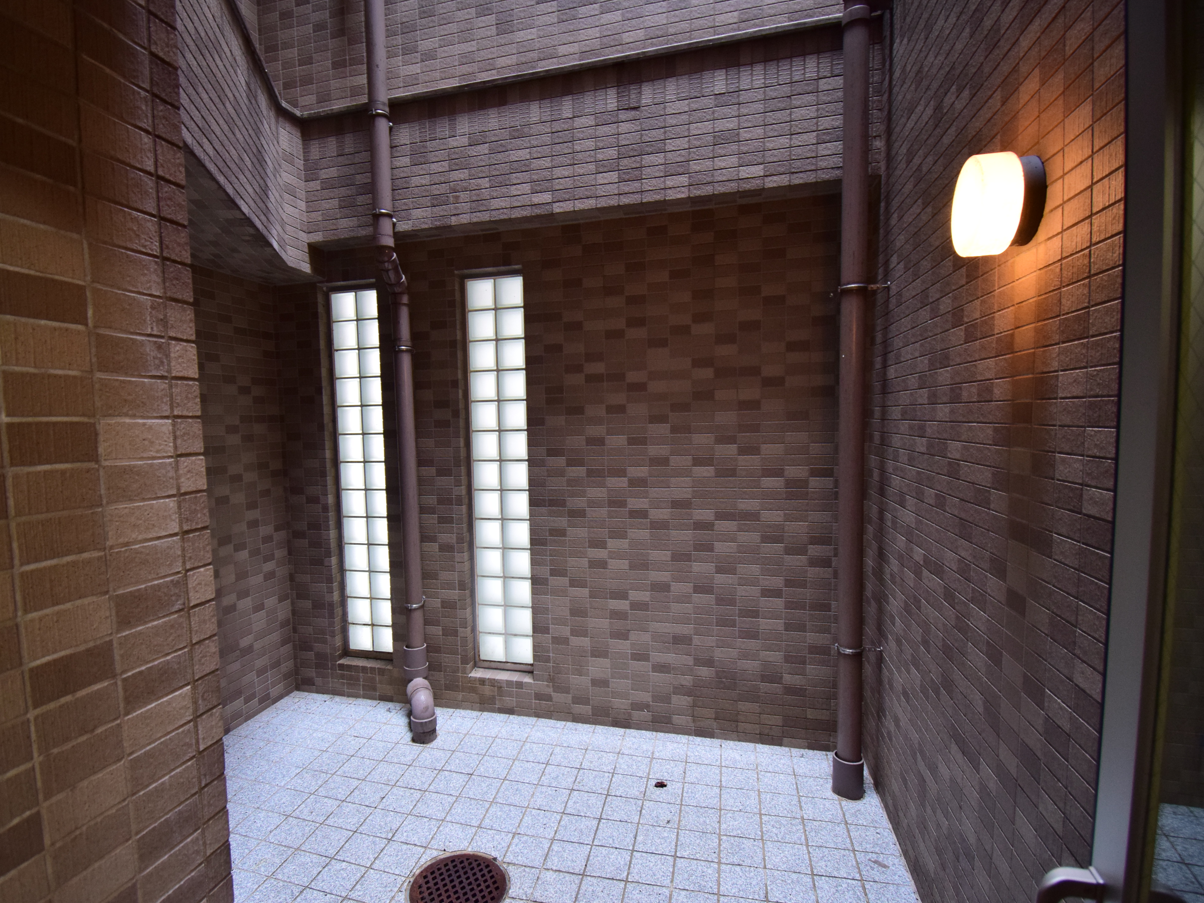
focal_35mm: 17
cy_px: 468
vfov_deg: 74.7
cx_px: 528
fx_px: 591
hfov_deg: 90.6
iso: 800
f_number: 4.8
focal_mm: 10
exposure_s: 1/30
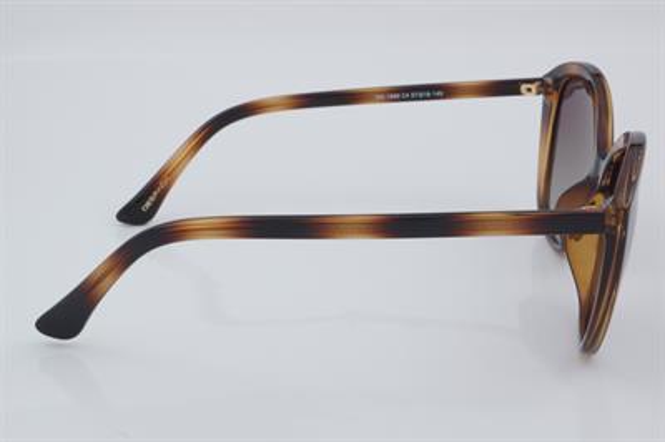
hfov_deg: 27.0
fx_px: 1384
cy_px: 221
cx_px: 332
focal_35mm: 75
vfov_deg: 18.2
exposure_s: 1/4
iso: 100
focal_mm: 50
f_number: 32
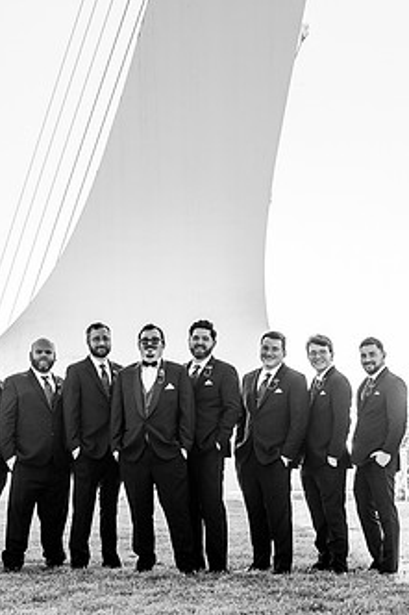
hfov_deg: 14.4
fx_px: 1621
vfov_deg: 21.5
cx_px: 183
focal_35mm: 95
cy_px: 261
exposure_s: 1/1250
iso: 400
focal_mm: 70
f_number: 5.6
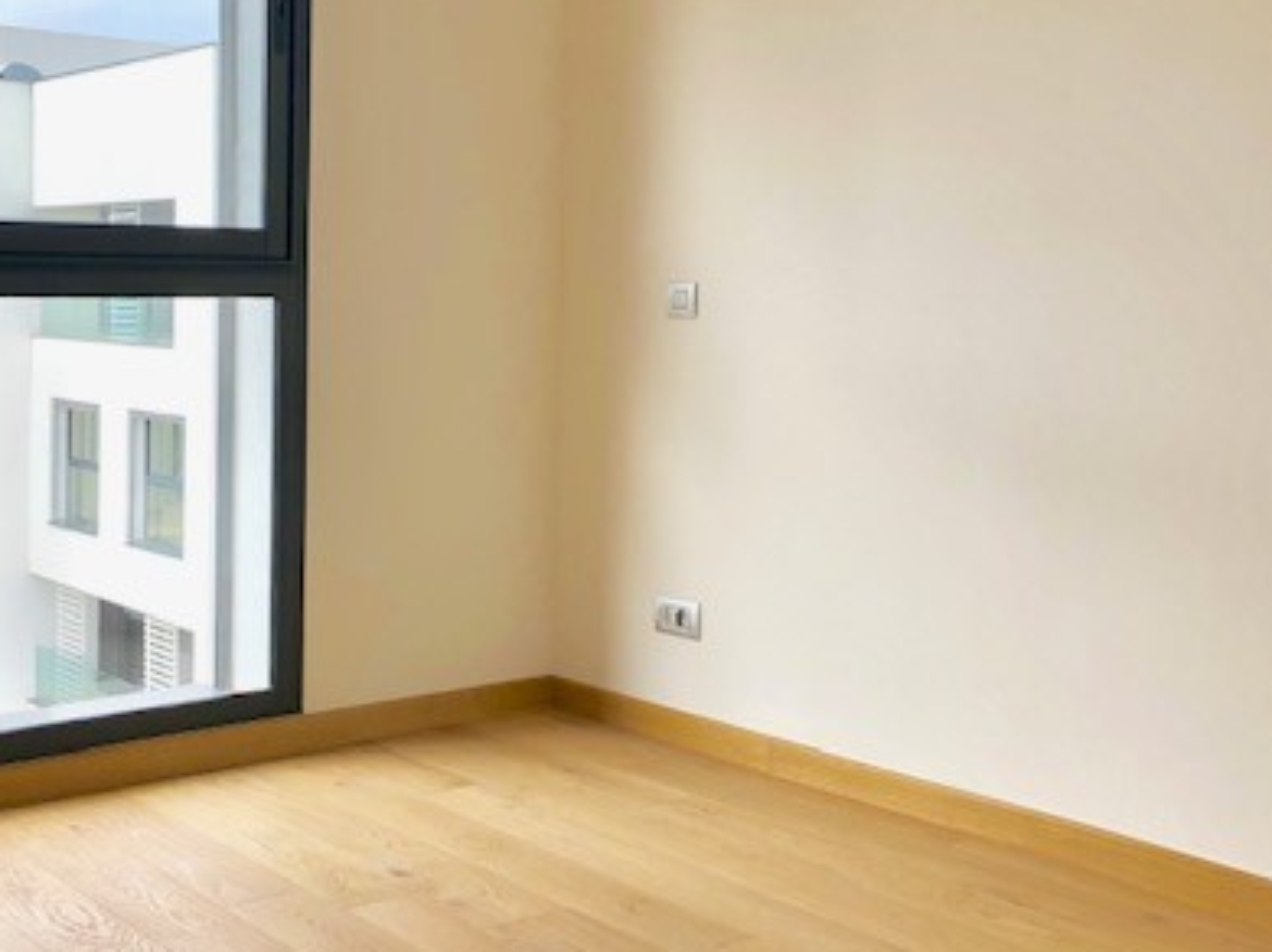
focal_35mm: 46
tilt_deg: -1.5
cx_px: 408
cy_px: 346
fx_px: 1689
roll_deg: +0.5
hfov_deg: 40.7
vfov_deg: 31.3
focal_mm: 4
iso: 20
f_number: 1.8
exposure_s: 1/257
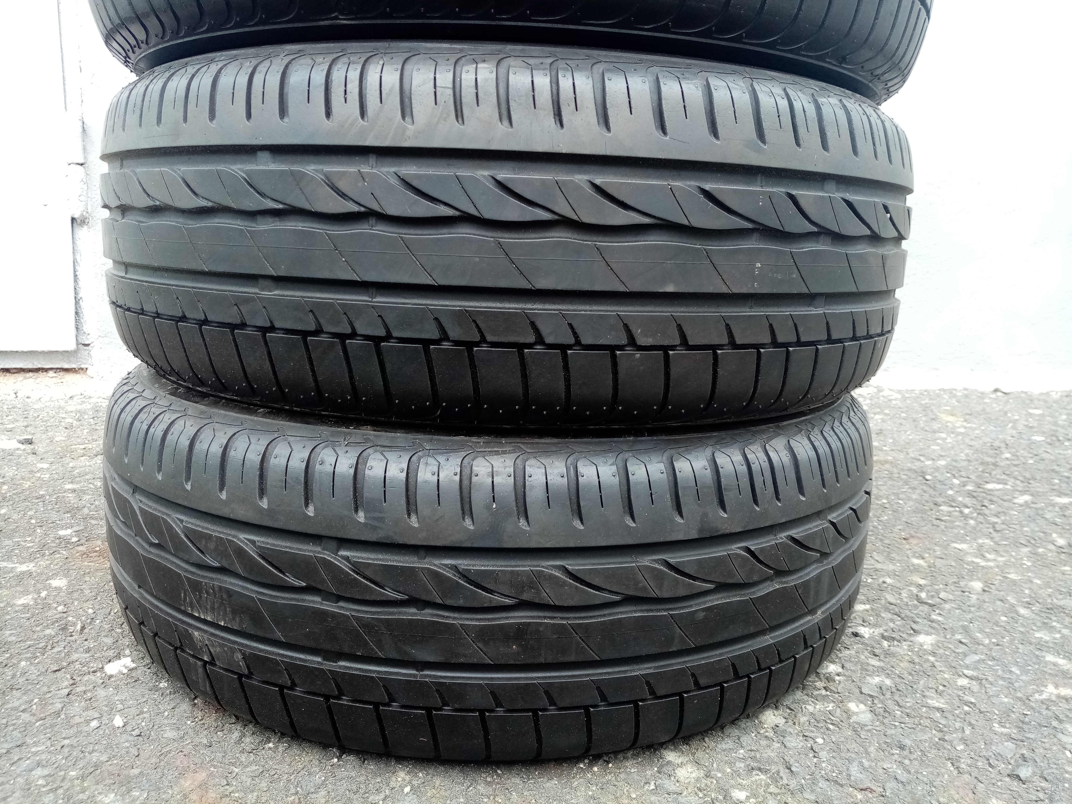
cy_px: 402
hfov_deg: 67.3
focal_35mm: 26
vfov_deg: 53.1
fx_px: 805
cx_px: 536
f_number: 1.8
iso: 113
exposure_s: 1/100
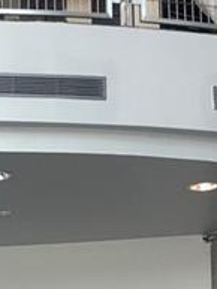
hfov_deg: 8.2
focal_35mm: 174
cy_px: 361
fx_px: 1453
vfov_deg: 11.1
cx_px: -204
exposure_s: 1/41
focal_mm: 3.99
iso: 32
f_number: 1.8
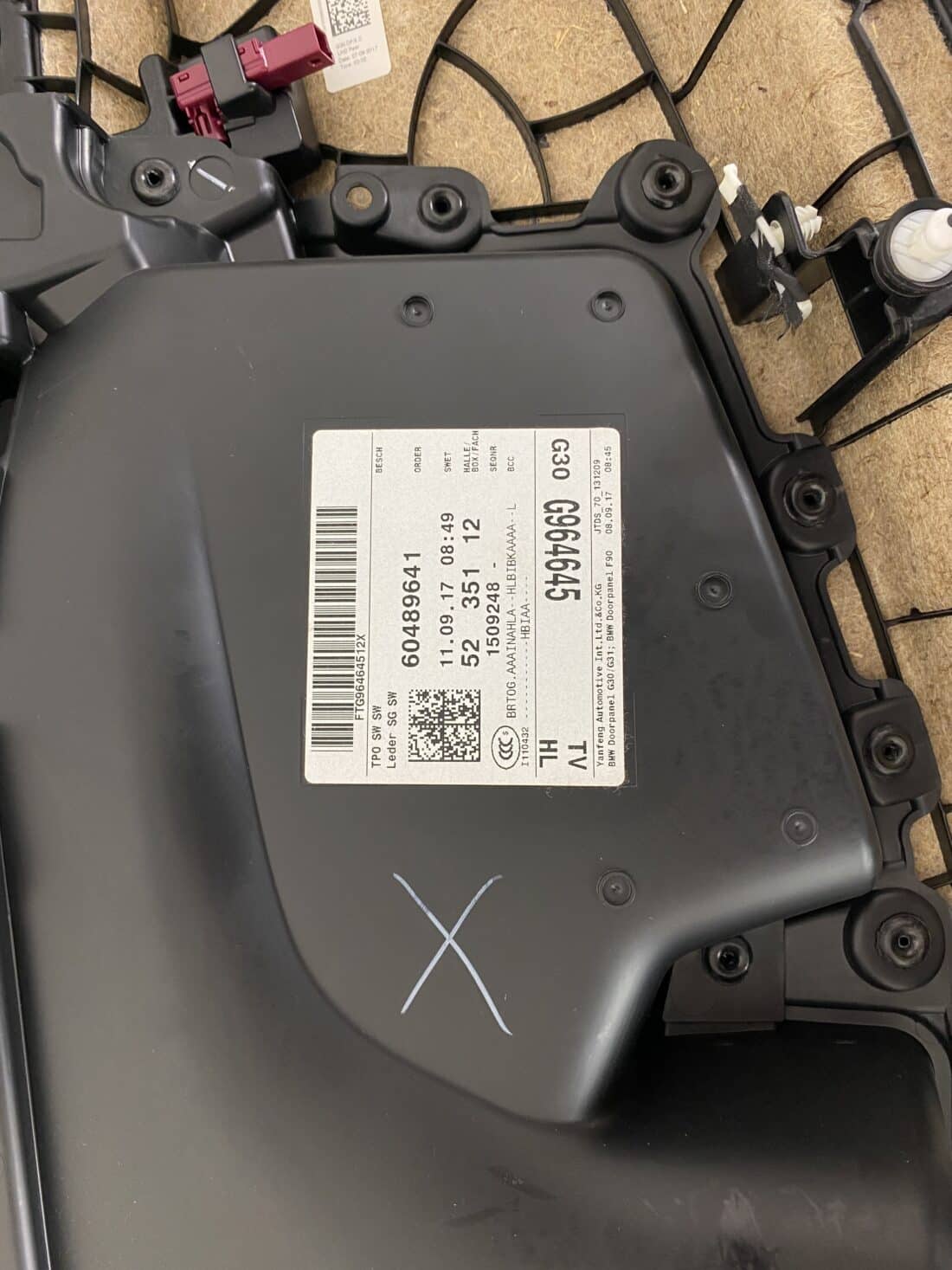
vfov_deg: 67.3
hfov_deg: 53.1
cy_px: 635
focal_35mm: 26
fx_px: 954
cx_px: 476
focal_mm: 4.25
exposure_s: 1/50
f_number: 1.8
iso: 80
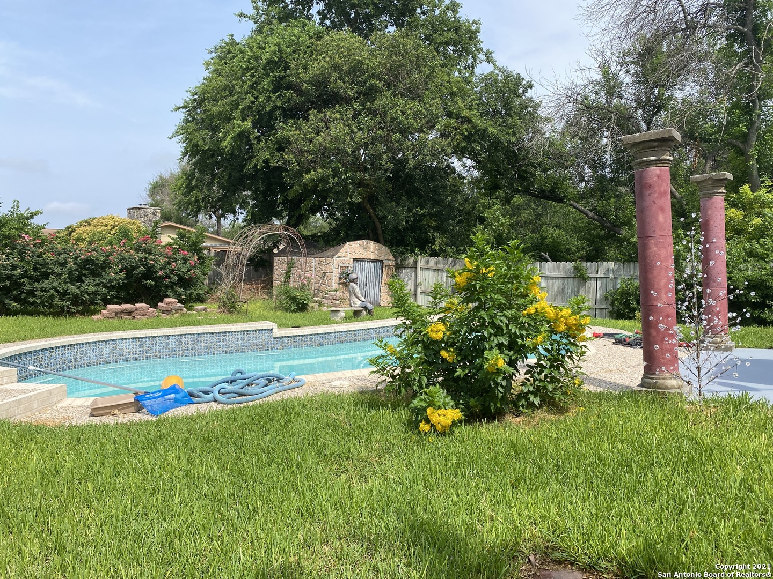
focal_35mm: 26
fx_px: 581
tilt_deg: -2.0
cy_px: 290
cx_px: 386
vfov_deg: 53.1
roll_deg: +1.9
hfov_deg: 67.3
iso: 32
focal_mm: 4.25
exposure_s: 1/2222
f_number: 1.8
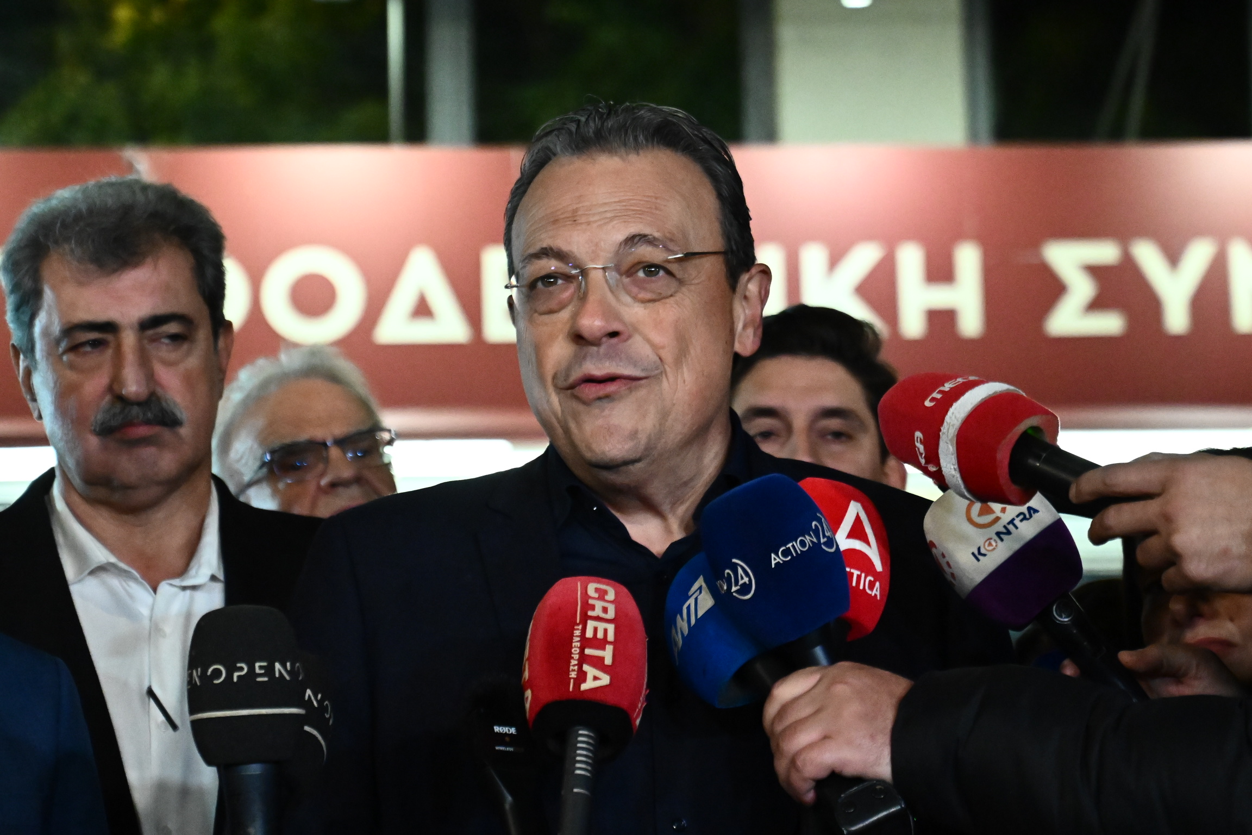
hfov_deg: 19.5
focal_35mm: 105
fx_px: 3651
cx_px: 626
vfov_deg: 13.0
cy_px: 418
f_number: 4
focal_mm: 70
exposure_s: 1/500
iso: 6400
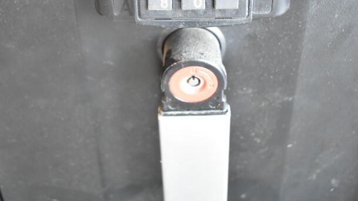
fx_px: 494
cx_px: 179
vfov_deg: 21.7
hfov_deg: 39.9
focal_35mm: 52
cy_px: -25
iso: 2800
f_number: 3.8
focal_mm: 22
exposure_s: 1/40
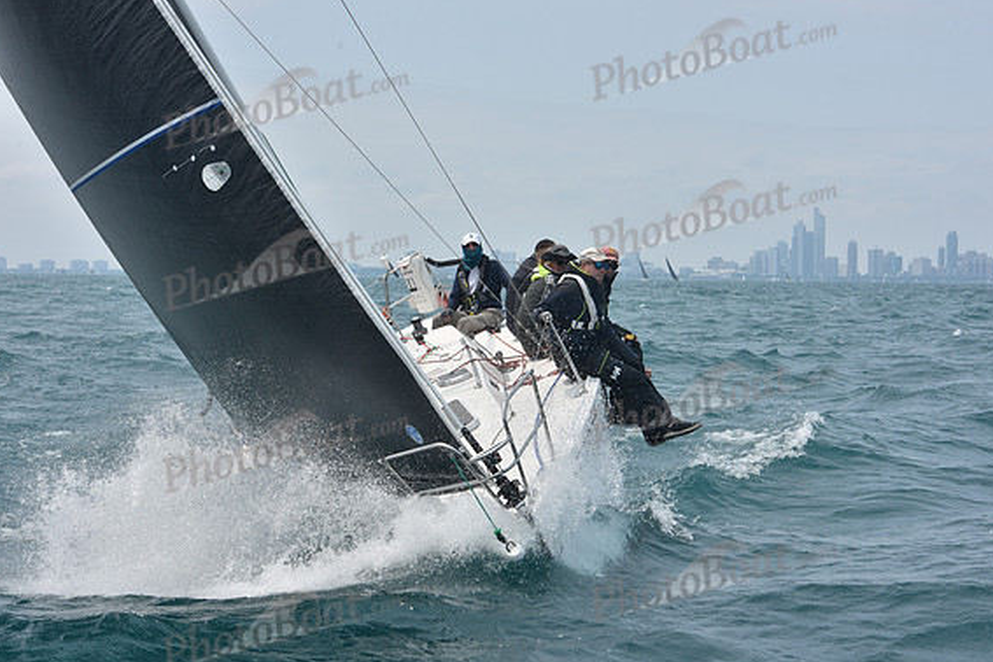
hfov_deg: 23.1
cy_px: 332
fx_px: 2427
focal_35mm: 88
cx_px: 501
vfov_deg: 15.5
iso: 250
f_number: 11
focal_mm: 86
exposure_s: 1/800
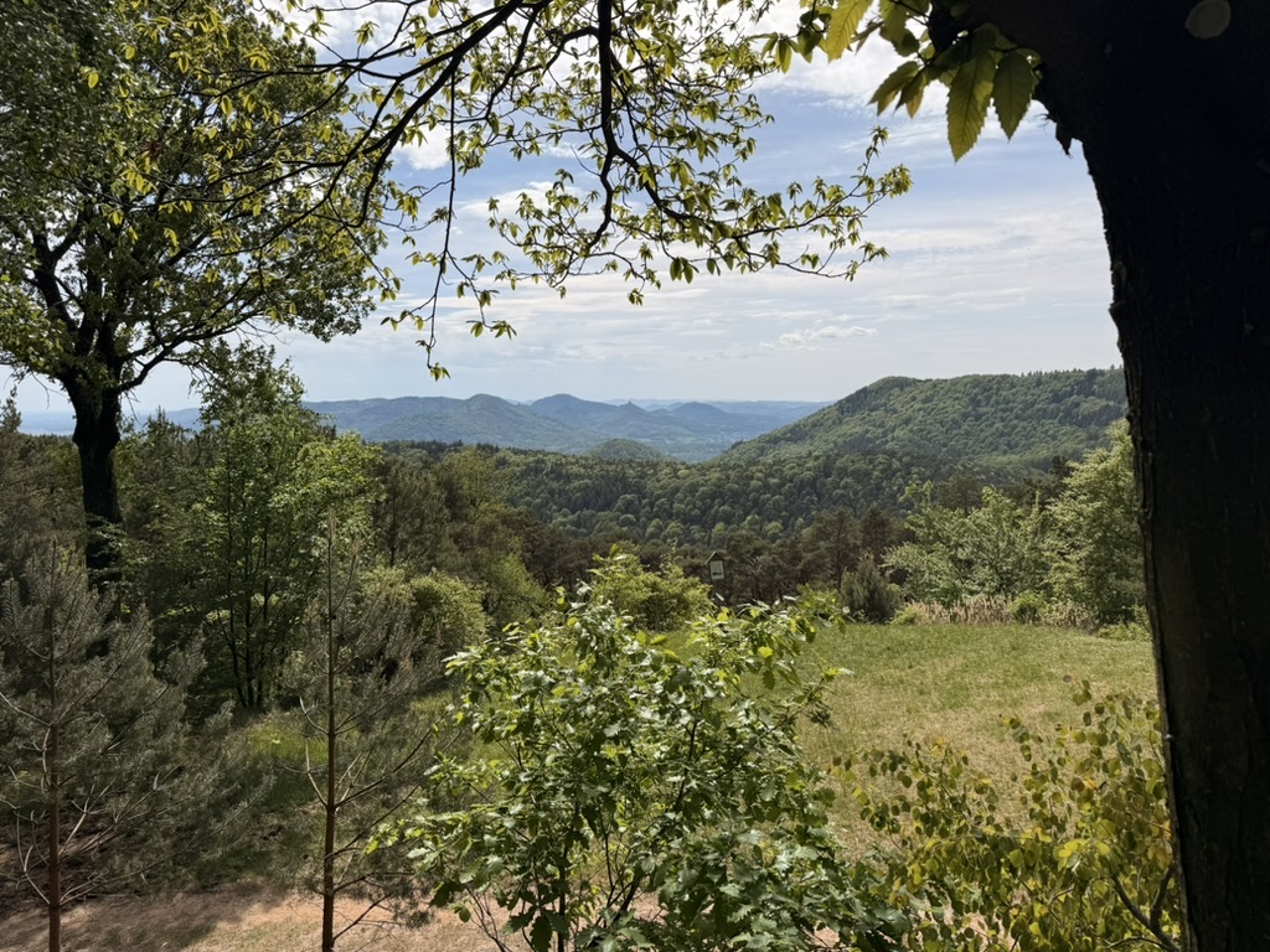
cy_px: 476
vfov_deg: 56.8
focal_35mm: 24
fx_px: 881
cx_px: 635
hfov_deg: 71.6
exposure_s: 1/8130
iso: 80
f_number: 1.78
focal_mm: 6.76
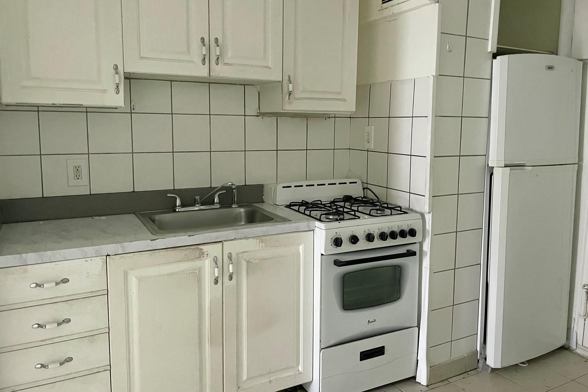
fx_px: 457
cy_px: 182
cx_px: 299
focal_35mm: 28
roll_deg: -1.0
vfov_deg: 46.4
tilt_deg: -6.6
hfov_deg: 65.5
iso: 800
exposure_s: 1/30
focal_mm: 4.2
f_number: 1.6
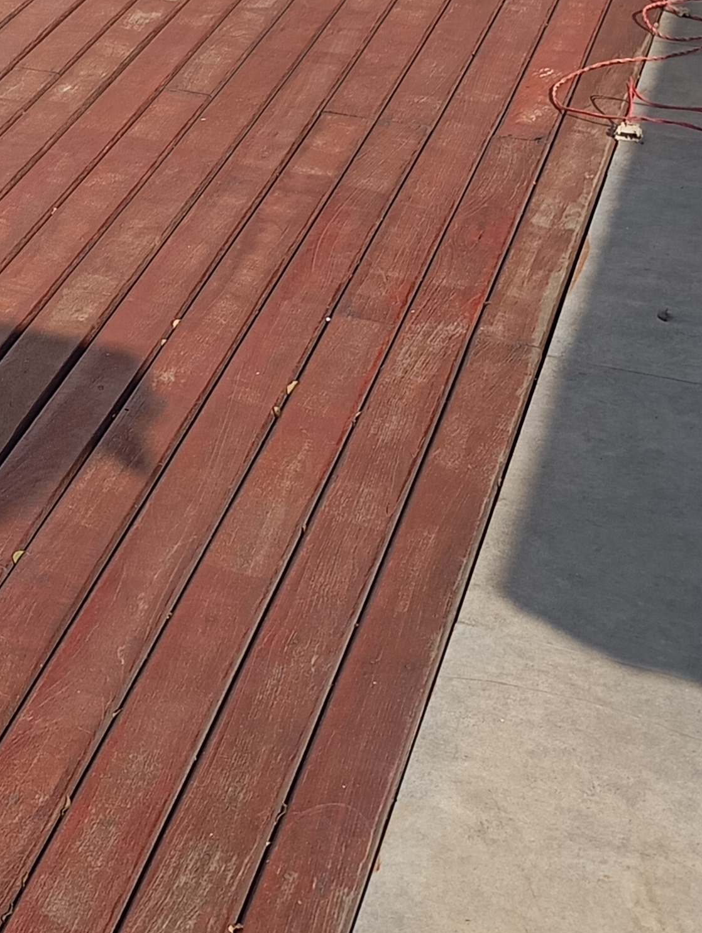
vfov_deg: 24.9
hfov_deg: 17.7
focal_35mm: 77
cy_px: 180
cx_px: -263
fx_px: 2077
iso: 100
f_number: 1.8
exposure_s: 1/537
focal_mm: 4.27
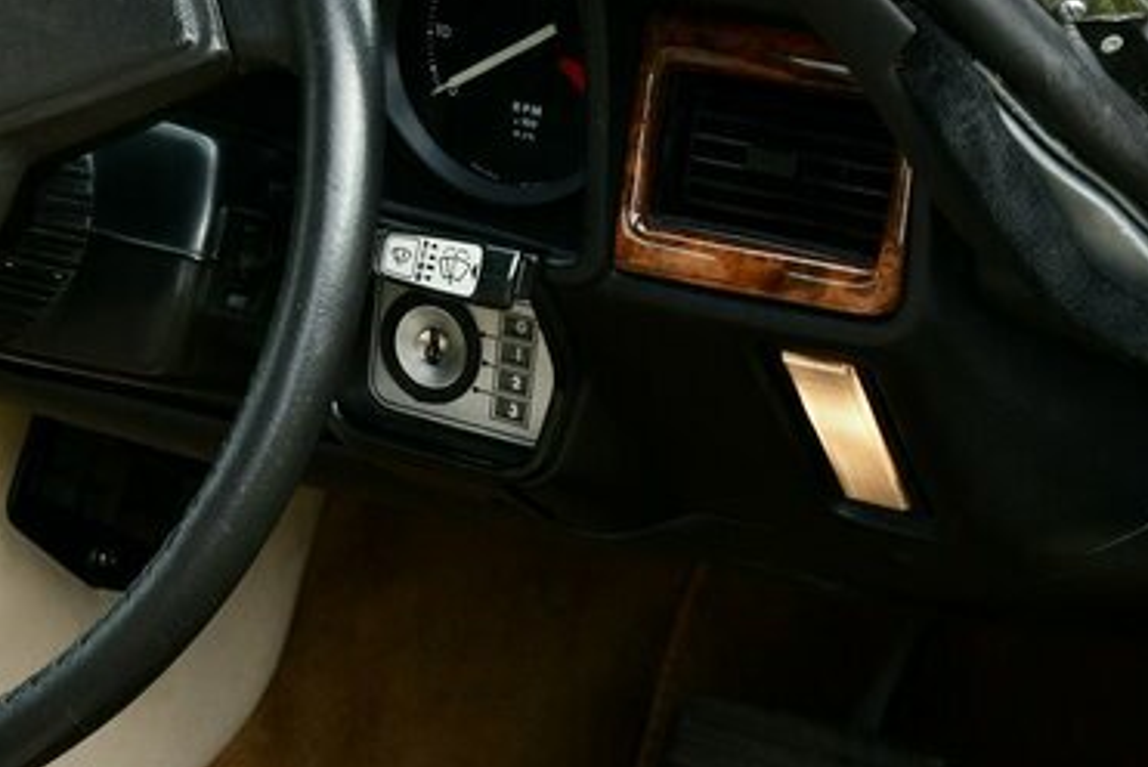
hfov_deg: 12.1
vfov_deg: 8.2
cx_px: 71
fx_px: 5361
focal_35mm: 168
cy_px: 470
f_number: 10
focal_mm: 52
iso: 1250
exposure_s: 1/400
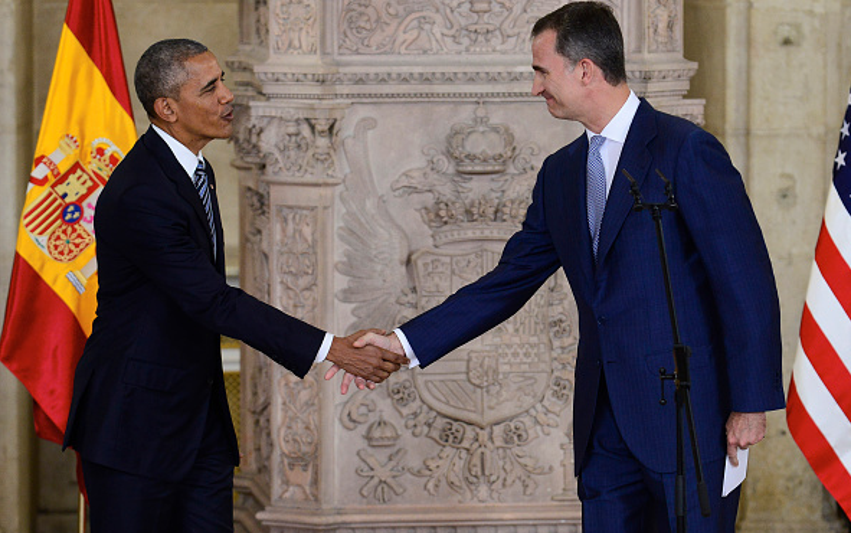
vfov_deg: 7.5
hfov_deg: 12.0
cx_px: 426
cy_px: 262
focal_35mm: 174
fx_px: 4037
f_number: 3.5
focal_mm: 170
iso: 2000
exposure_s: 1/320
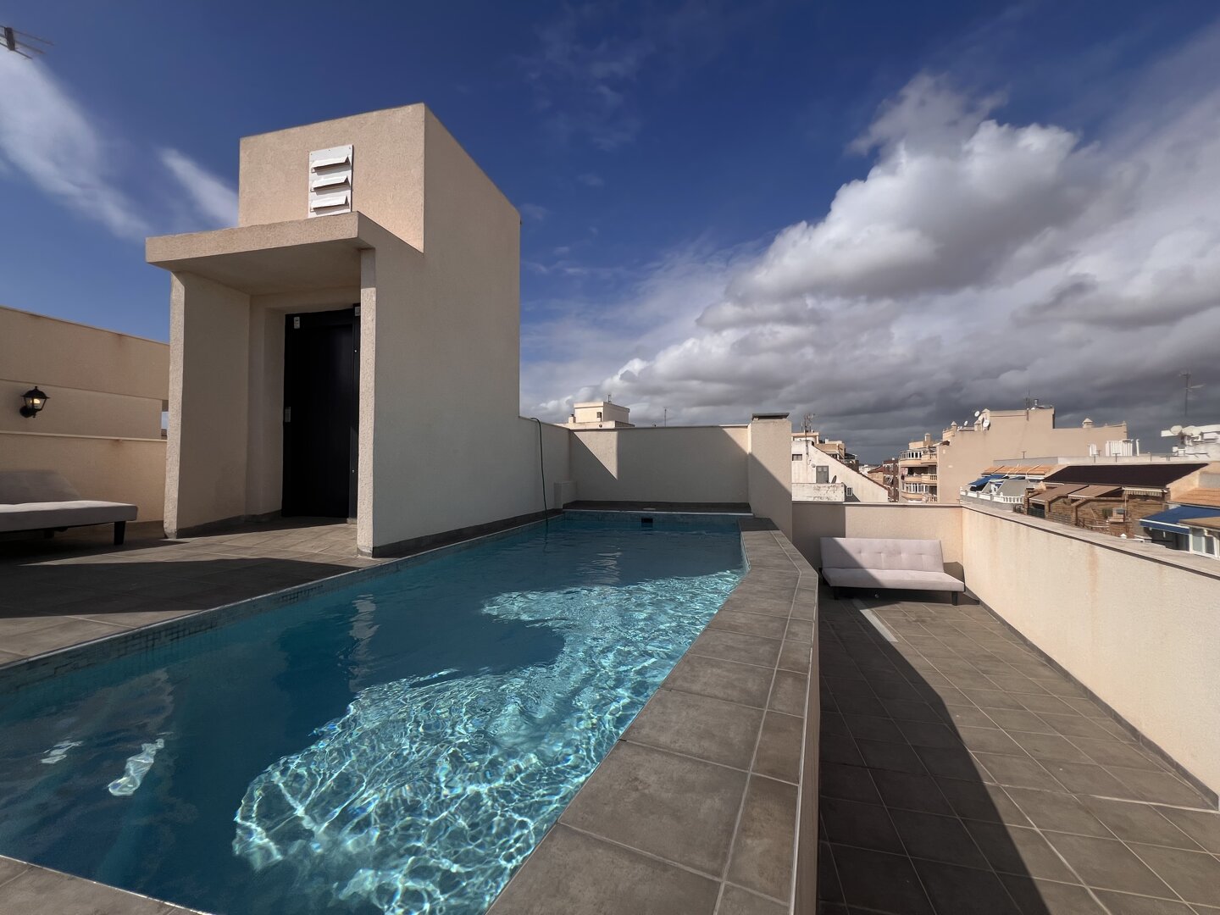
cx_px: 610
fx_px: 458
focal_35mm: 13
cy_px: 458
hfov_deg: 106.2
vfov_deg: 89.9
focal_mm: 1.57
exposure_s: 1/5236
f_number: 1.8
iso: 32
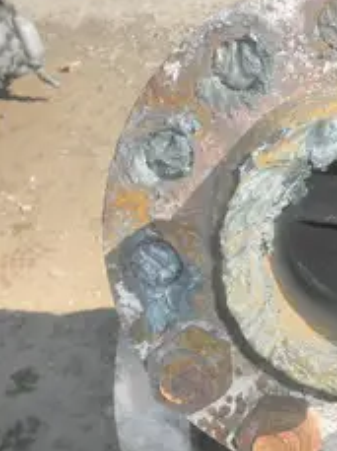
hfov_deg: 26.6
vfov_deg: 38.9
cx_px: 392
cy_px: 250
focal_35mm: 49
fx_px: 638
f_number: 3
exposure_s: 1/500
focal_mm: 5
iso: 64
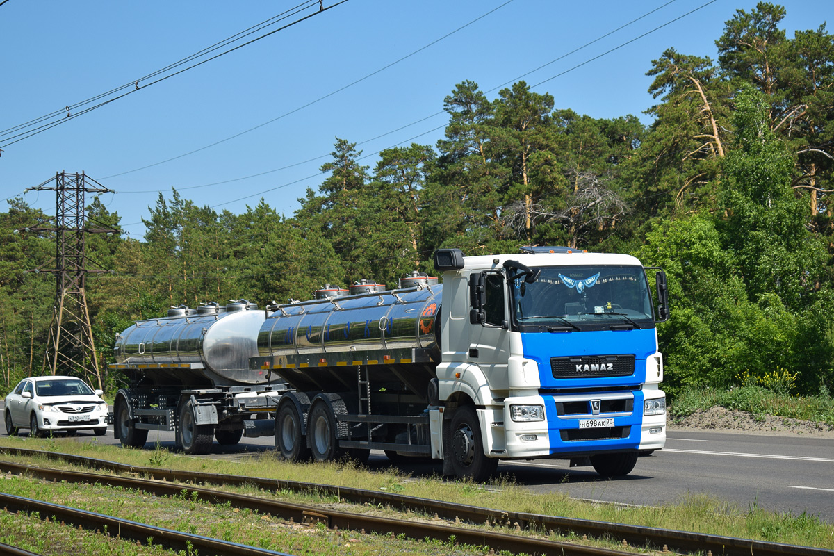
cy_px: 278
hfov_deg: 24.6
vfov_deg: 16.6
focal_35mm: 82
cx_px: 417
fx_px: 1911
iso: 200
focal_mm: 55
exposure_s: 1/800
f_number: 5.6
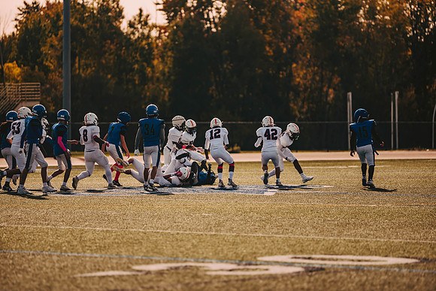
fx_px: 2423
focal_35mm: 200
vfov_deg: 6.9
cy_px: 146
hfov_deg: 10.3
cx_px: 218
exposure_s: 1/2500
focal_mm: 200
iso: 160
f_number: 2.8
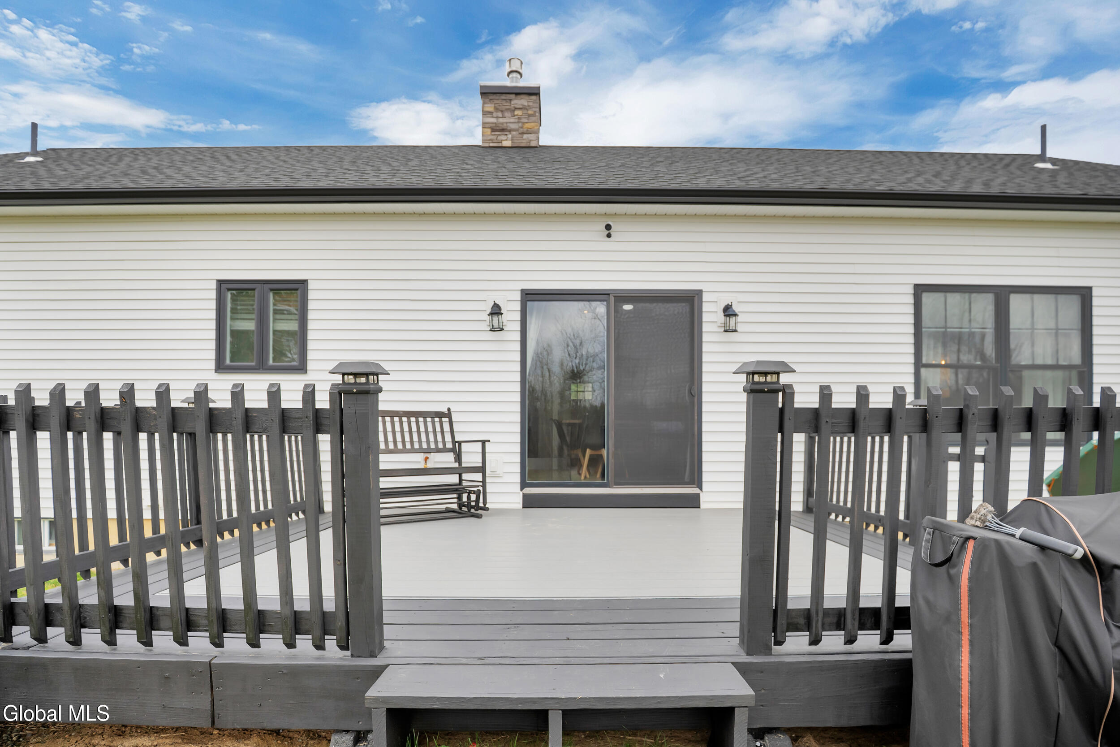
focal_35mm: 16
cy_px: 374
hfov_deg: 96.7
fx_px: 498
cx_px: 560
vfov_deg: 73.8
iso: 500
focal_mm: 16
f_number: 4
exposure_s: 1/4000
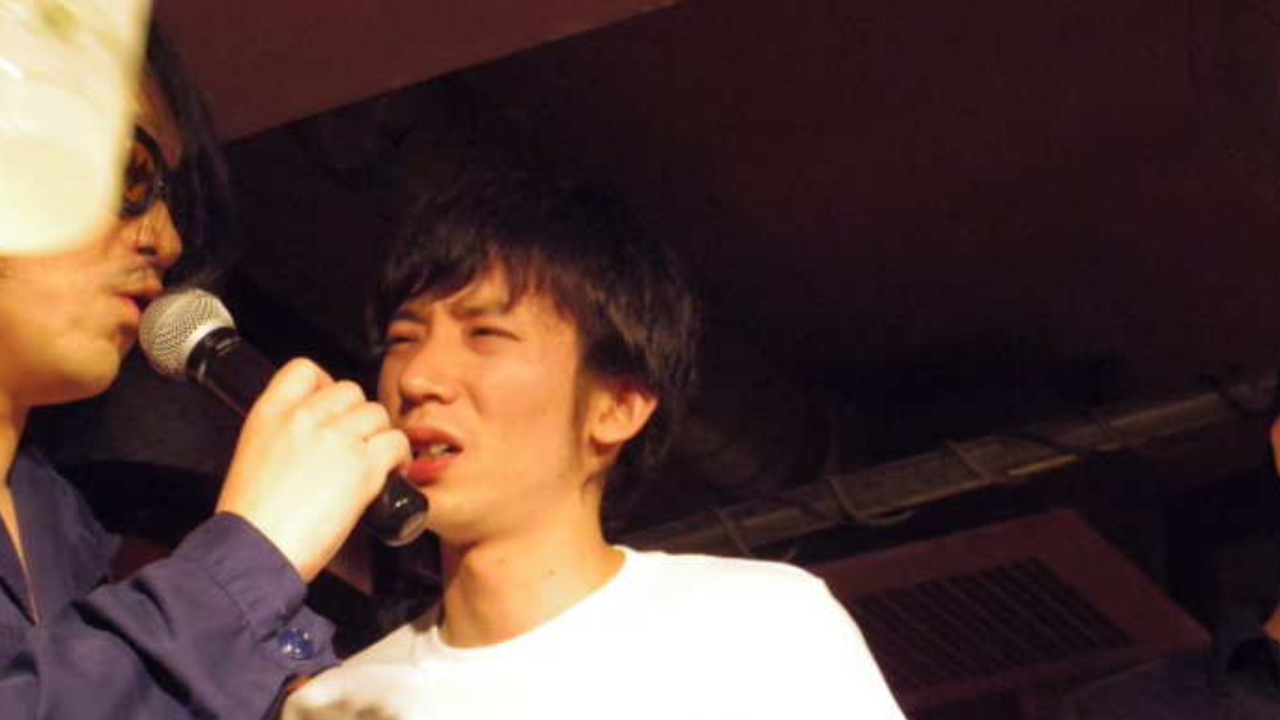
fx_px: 2986
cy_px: 461
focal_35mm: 88
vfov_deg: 13.7
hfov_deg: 24.2
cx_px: 643
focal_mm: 14.3
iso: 3200
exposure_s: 1/60
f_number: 4.5
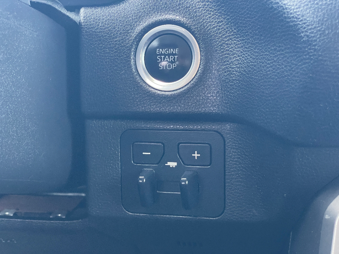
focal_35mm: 52
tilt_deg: -17.9
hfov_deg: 36.8
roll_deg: +3.5
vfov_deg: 28.0
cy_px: 127
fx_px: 509
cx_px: 170
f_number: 2
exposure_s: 1/60
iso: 400
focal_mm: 6
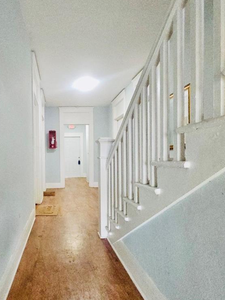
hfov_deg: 61.0
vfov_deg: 78.9
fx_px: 182
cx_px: 66
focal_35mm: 21
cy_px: 162
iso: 727
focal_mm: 2.2
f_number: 2.2
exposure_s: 1/60.2
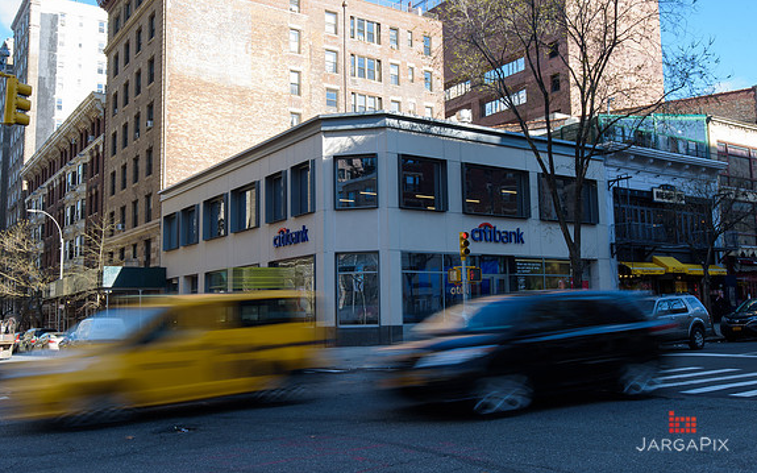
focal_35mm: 36
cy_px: 225
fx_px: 742
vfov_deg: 35.3
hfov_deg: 54.0
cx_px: 380
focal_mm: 35
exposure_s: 1/6
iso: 50
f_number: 16
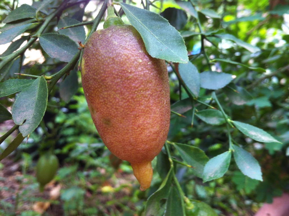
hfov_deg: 52.7
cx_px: 144
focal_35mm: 35
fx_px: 292
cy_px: 108
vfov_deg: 40.6
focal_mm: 3.85
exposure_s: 1/24
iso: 80
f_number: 2.8
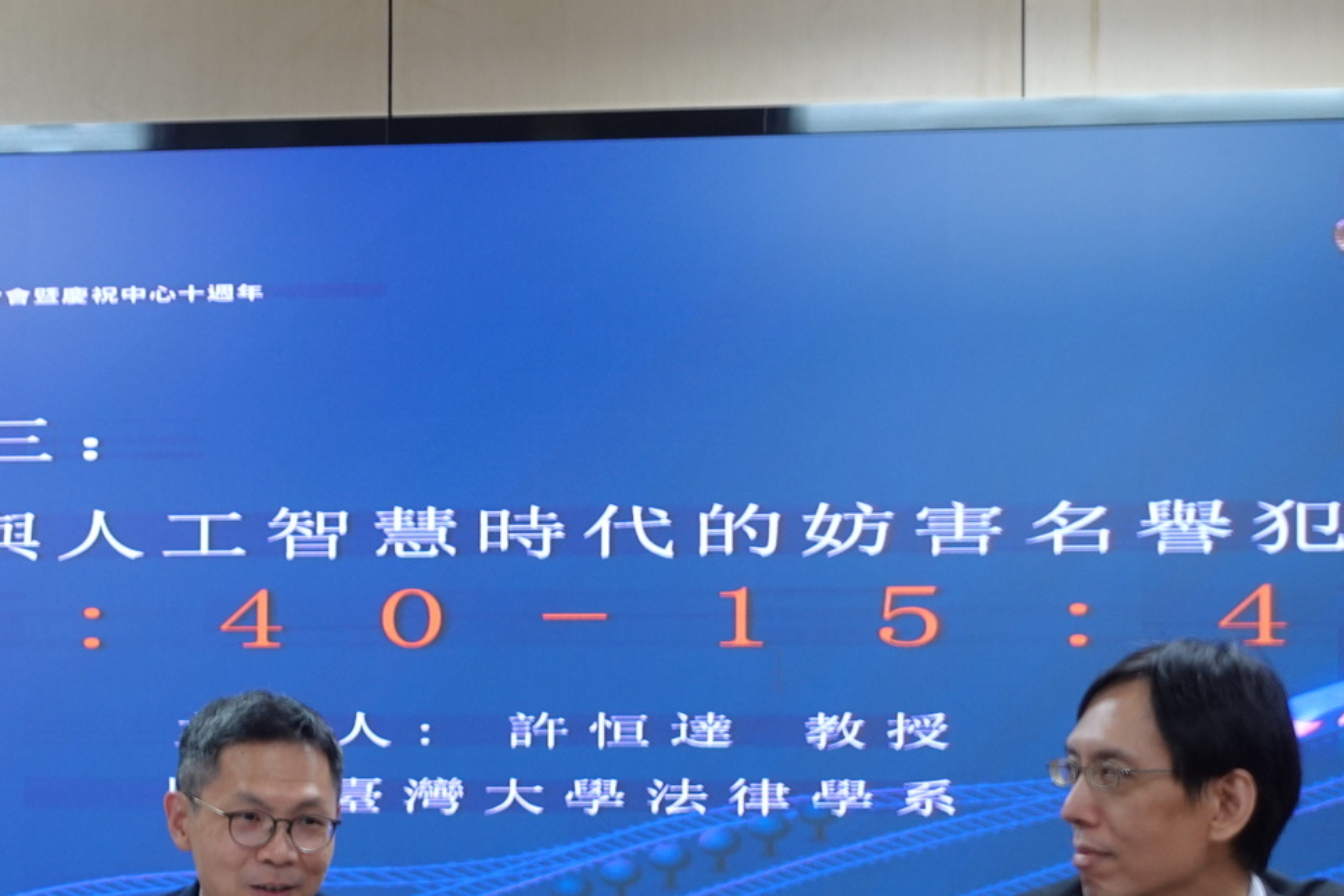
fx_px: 3472
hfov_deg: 21.5
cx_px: 193
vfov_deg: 14.6
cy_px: 756
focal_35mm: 93
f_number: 2.8
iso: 320
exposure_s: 1/50
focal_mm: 17.59
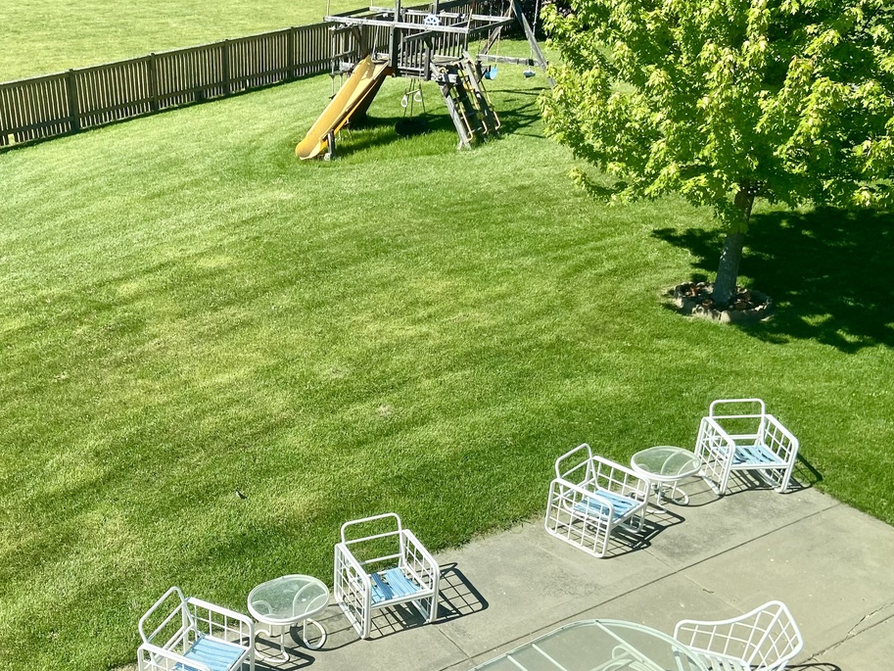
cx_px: 268
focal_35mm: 41
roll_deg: +1.2
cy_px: 437
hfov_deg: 44.8
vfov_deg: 34.9
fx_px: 1059
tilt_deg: -31.3
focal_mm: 4.25
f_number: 1.8
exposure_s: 1/1429
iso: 32
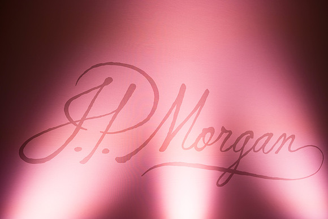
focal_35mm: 86
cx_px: 164
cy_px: 110
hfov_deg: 23.6
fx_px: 784
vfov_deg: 15.9
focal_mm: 86
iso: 160
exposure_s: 1/125
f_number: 2.8
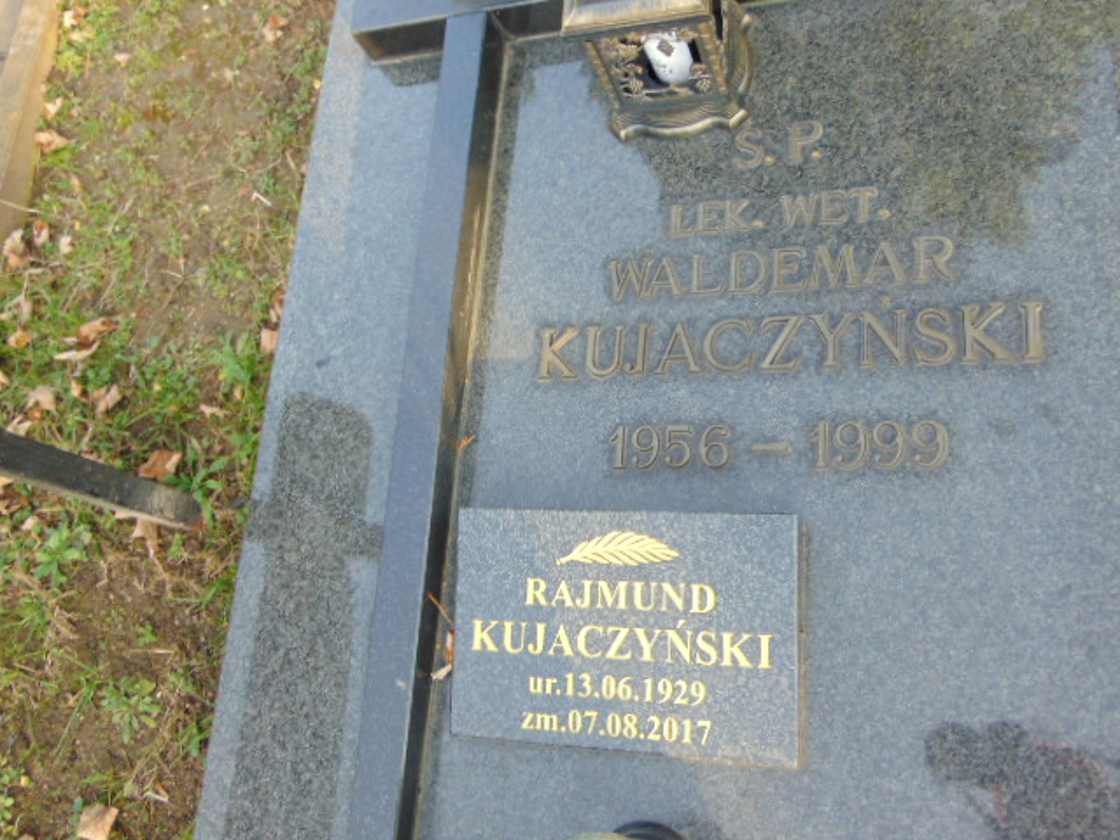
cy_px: 420
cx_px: 560
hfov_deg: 55.4
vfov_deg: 42.9
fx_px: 1068
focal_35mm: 33
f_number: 3.2
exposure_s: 1/80
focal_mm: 5.8
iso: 80
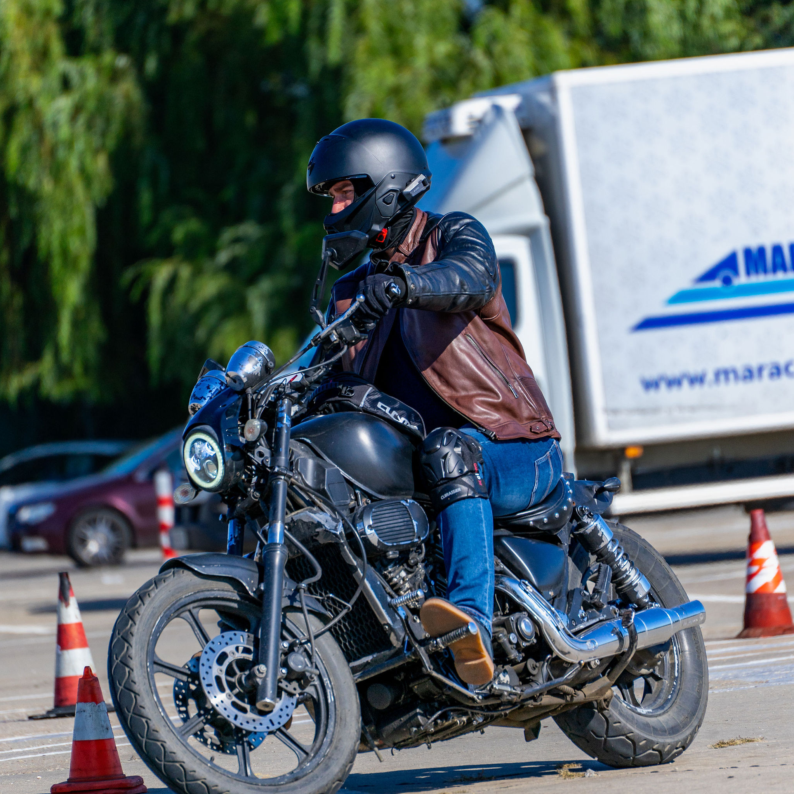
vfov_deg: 4.6
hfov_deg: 4.6
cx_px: 397
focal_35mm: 383
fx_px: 9939
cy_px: 391
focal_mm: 300
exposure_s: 1/1250
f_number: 6.3
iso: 125
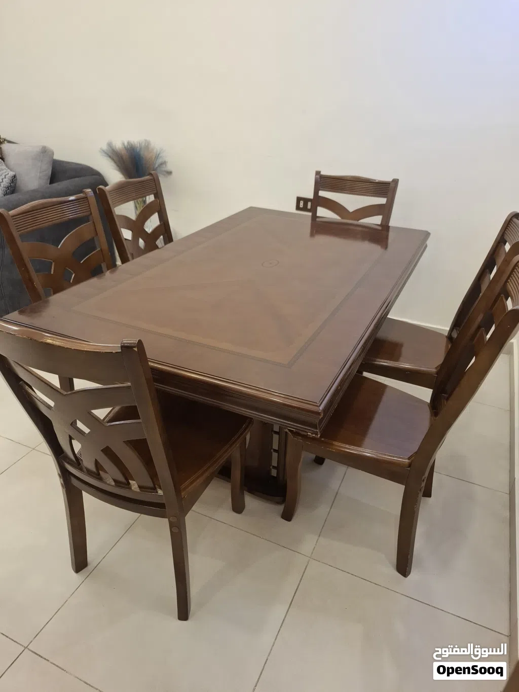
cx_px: 260
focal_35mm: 23
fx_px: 460
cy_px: 346
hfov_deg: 58.9
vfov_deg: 73.9
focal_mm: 5.54
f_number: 1.8
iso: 250
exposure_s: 1/100
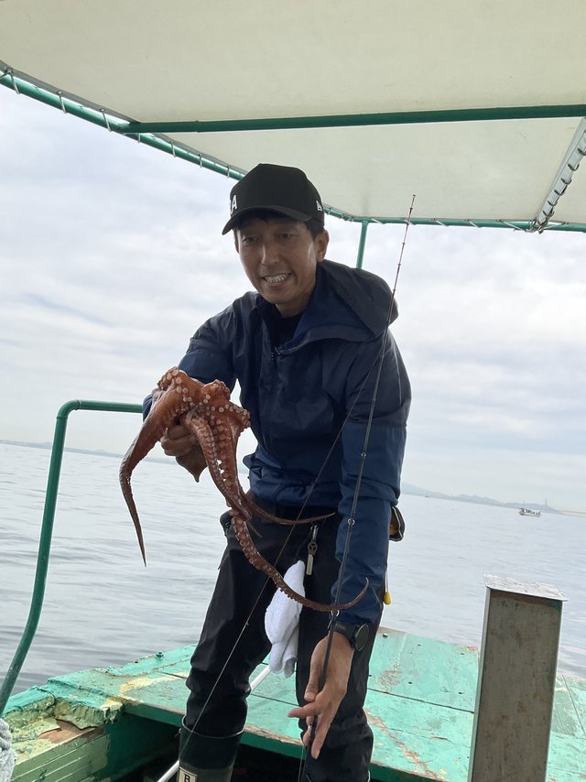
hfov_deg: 48.2
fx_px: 655
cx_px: 293
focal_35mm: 29
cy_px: 391
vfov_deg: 61.7
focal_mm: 3
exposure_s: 1/2141
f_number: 1.8
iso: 25
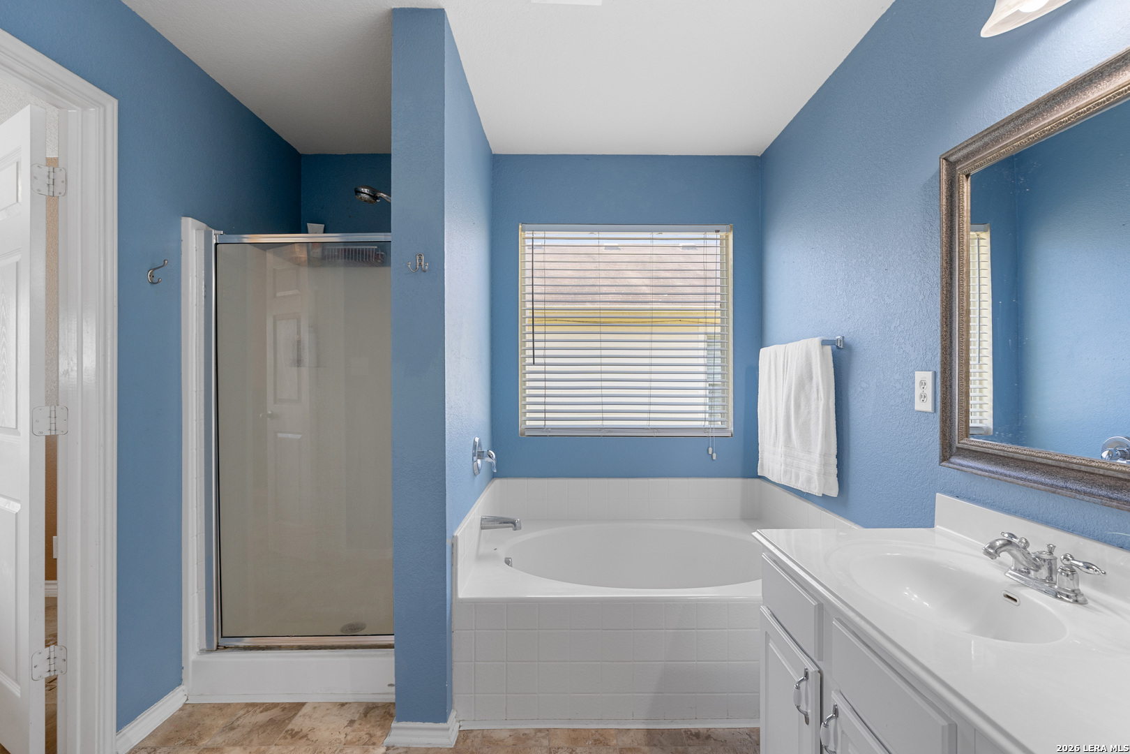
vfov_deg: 73.7
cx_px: 565
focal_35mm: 16
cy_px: 377
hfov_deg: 96.7
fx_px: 502
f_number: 7.1
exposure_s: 1/10
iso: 320
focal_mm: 16
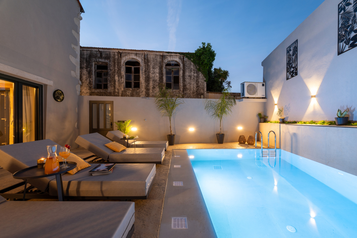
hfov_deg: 104.3
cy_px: 119
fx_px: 139
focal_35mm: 14
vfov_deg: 81.2
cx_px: 178
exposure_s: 4
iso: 100
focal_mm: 14
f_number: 10
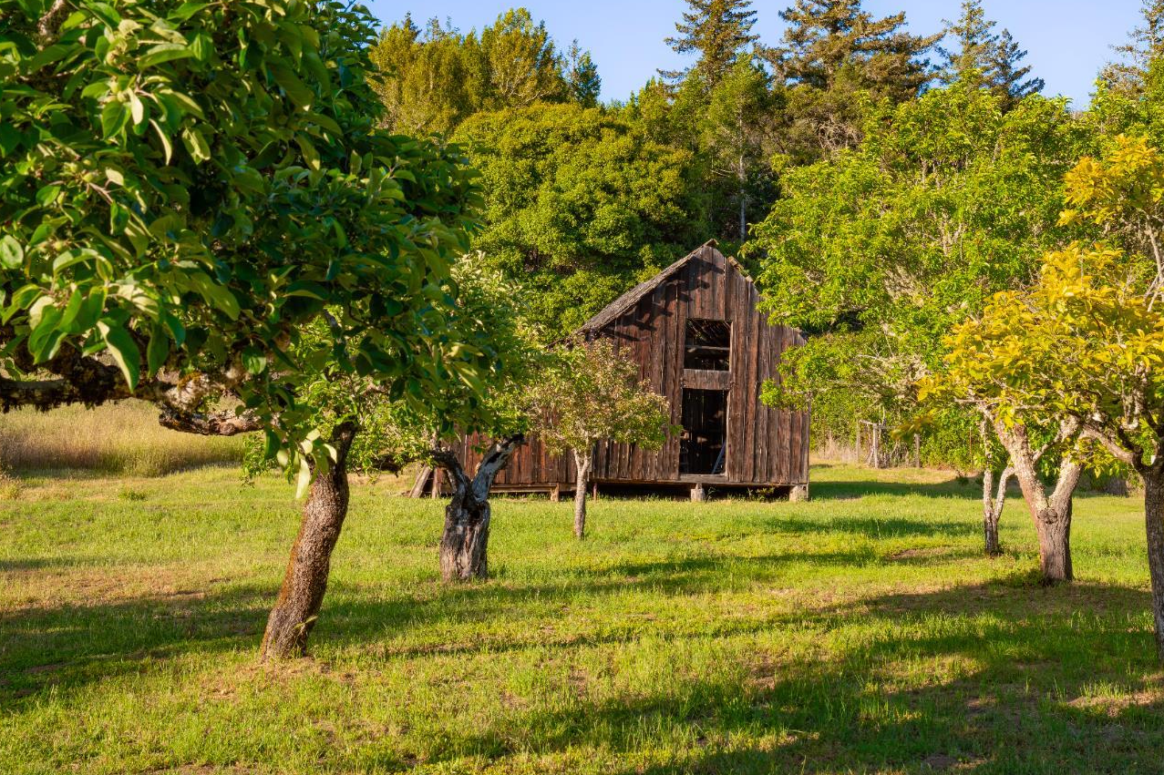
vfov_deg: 28.6
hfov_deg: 41.8
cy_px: 327
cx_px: 671
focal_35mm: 47
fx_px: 1519
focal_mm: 40
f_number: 10
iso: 100
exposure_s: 1/50
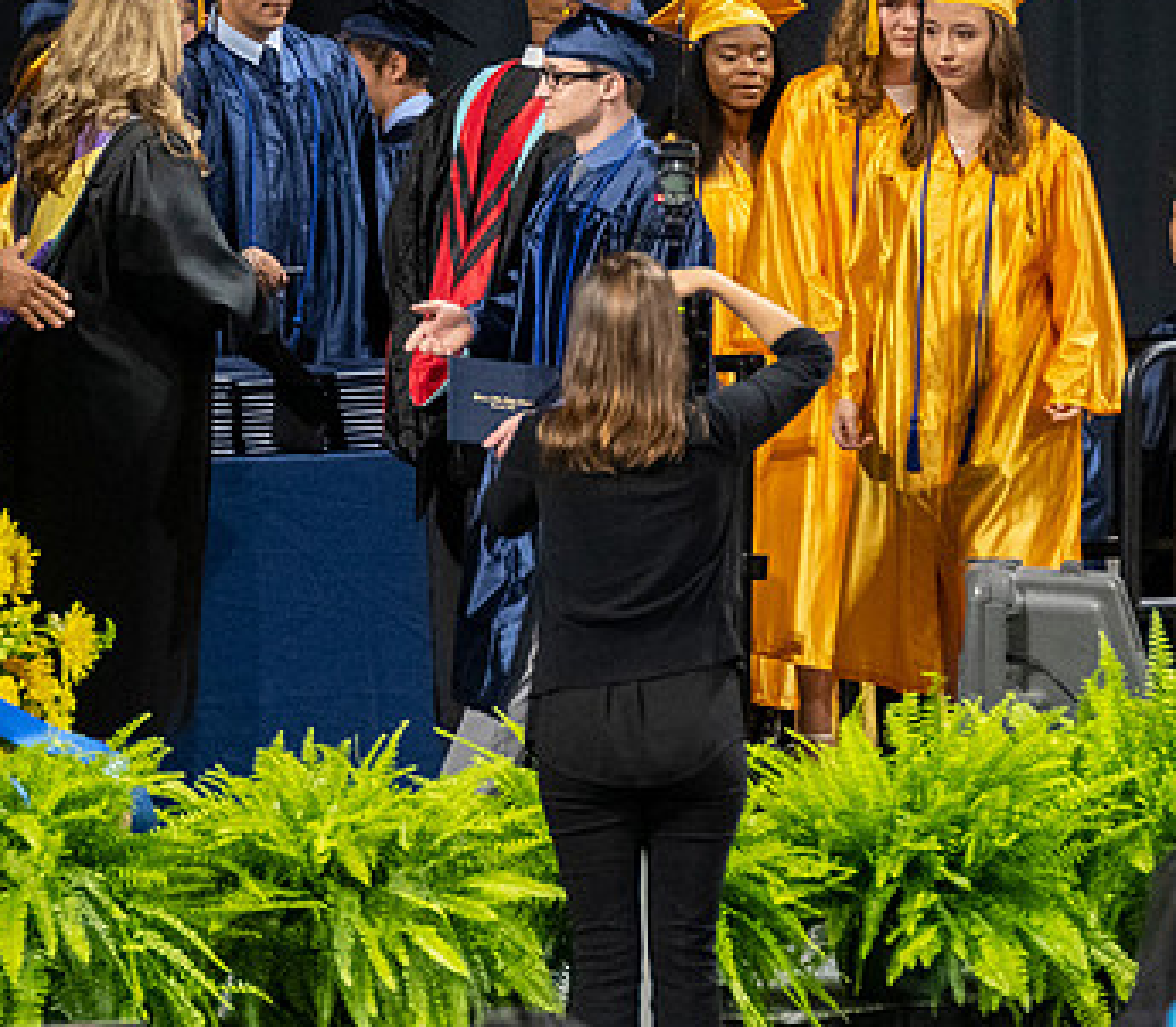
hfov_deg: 3.1
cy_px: 292
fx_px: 21569
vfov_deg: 2.7
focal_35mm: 598
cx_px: 487
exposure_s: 1/200
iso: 2000
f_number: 4
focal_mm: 190
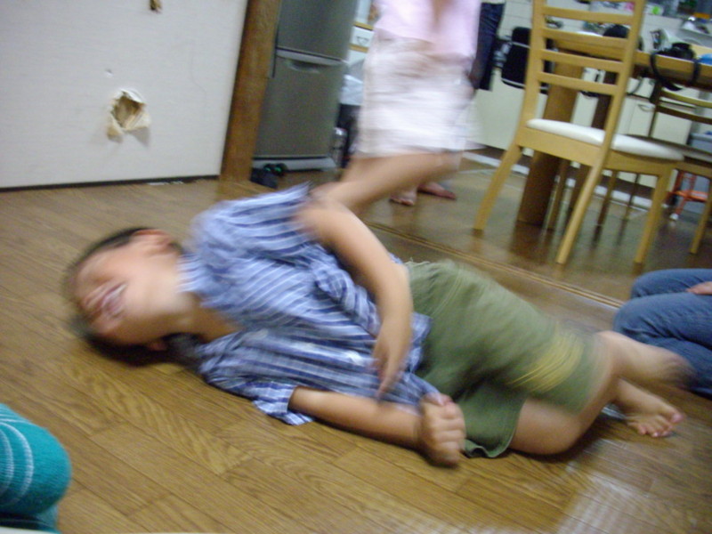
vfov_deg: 38.7
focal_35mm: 37
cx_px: 356
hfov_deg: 50.1
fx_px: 761
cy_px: 267
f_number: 2.8
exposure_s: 1/10
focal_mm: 6.2
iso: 400
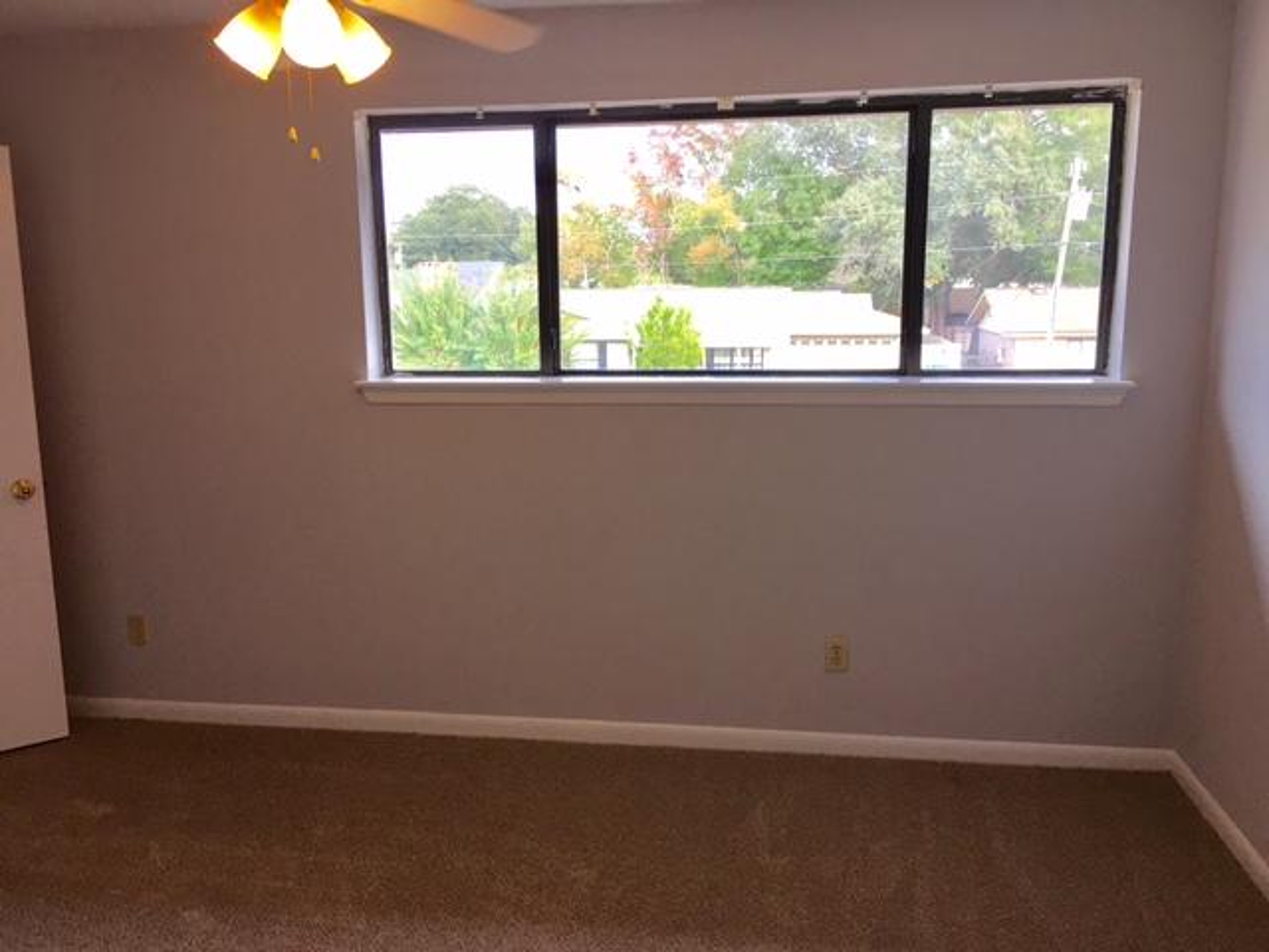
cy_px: 476
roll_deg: +0.2
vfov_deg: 48.2
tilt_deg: -10.1
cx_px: 634
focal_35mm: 29
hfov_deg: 61.7
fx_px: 1063
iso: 25
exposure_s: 1/30
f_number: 2.2
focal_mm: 4.15
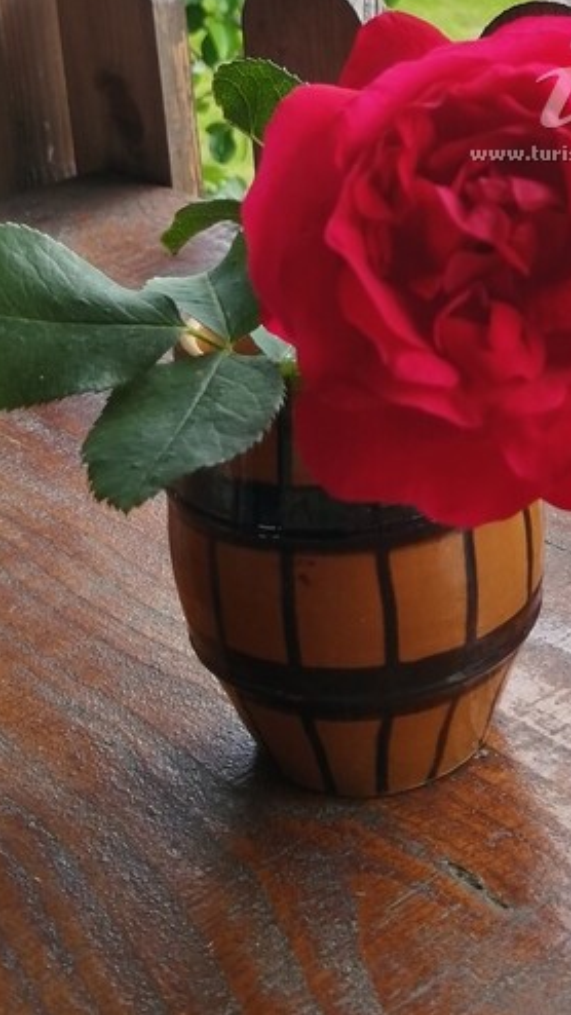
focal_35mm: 61
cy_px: 82
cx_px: 548
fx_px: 1641
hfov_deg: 19.3
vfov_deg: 32.5
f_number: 1.8
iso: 50
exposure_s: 1/119
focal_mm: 3.62
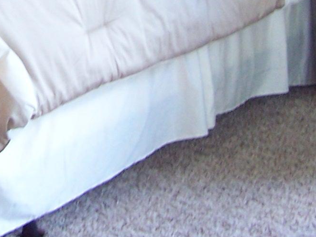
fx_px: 1351
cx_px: -70
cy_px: -178
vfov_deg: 9.6
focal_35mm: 148
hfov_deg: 13.0
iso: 140
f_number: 2.8
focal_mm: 6.3
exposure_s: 1/8
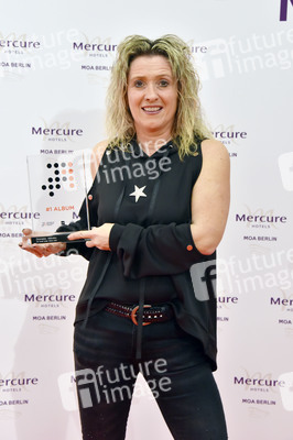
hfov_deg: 17.5
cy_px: 220
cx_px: 146
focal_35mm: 78
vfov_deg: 26.0
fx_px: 954
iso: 1600
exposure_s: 1/125
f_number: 5.6
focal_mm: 78
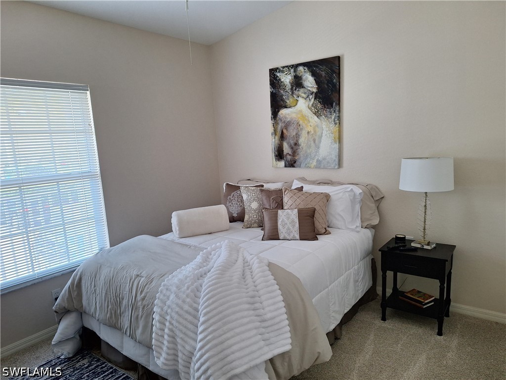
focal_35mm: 23
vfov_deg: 58.9
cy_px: 190
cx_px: 253
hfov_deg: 73.9
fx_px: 336
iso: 125
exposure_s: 1/40
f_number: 1.8
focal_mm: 5.54
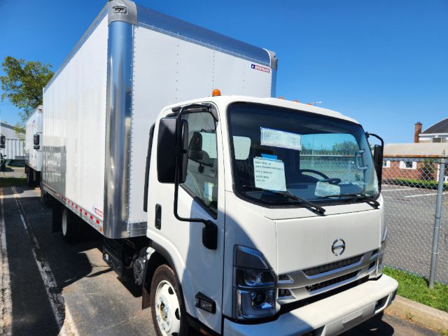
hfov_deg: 73.9
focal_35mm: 23
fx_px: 298
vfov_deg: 58.9
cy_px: 168
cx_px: 224
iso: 20
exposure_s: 1/2246
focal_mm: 5.4
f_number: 1.8
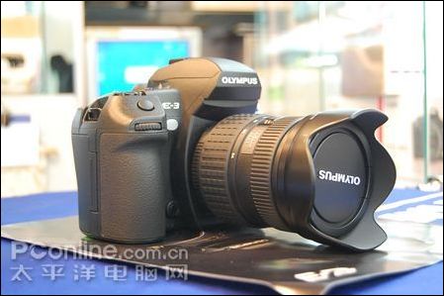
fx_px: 703
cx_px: 222
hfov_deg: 35.1
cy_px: 148
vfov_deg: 23.8
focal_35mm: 57
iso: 1600
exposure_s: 1/13
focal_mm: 38
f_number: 5
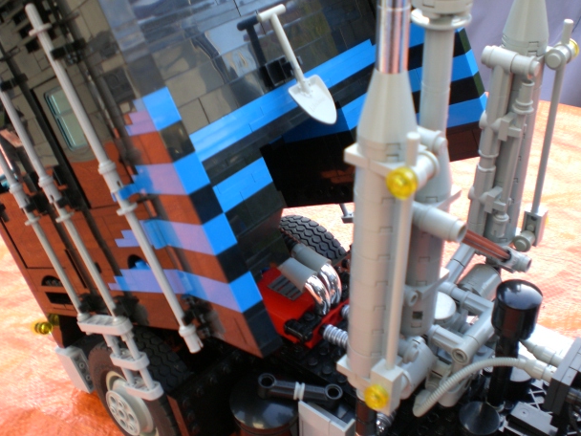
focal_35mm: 40
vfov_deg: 36.0
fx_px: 671
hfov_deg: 46.8
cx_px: 296
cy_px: 226
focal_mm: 6.3
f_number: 3.1
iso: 100
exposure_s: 1/80
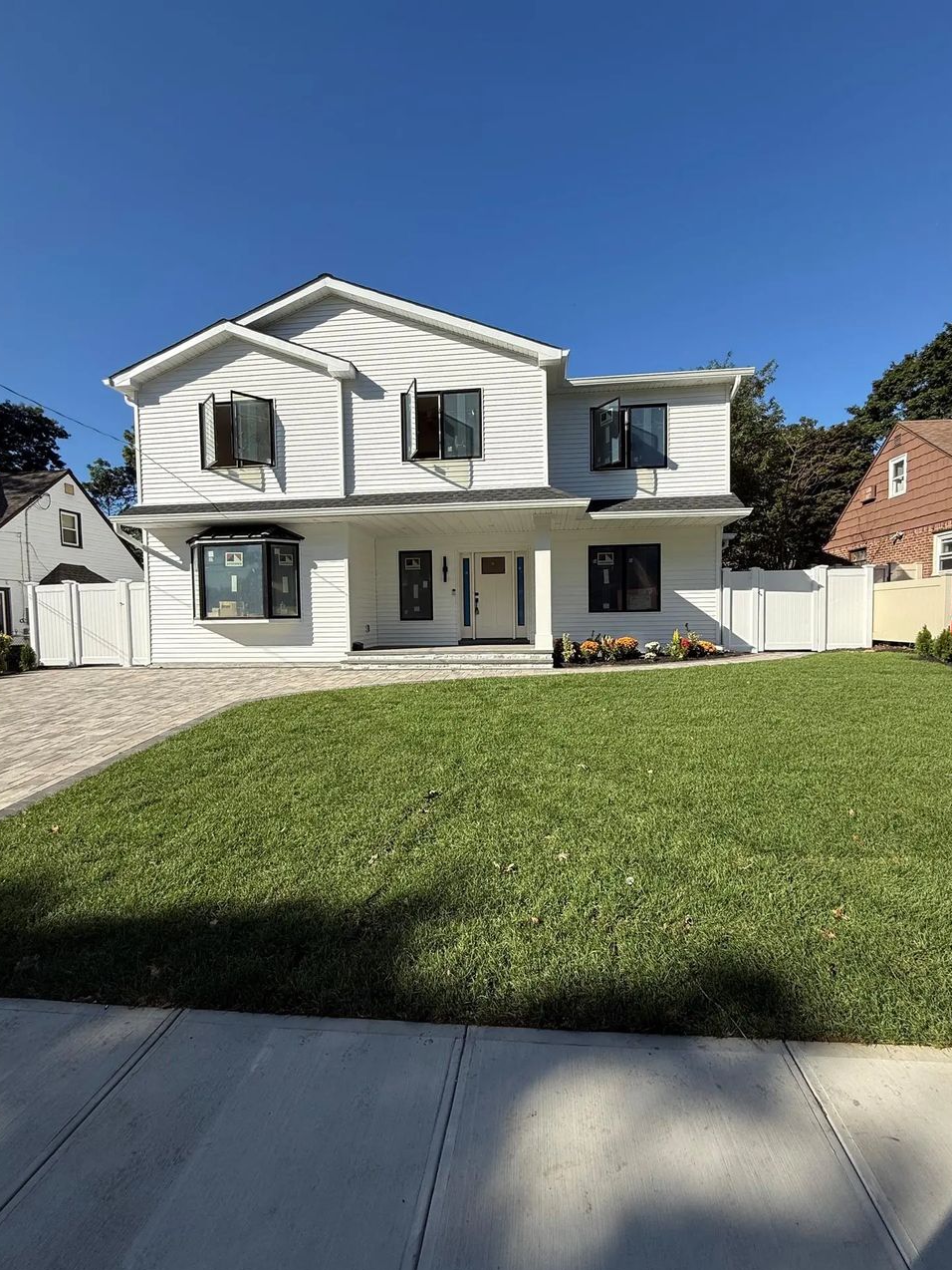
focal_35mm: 15
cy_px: 648
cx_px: 482
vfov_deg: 98.1
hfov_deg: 81.8
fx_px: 550
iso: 50
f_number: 2.2
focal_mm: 2.22
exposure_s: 1/2024
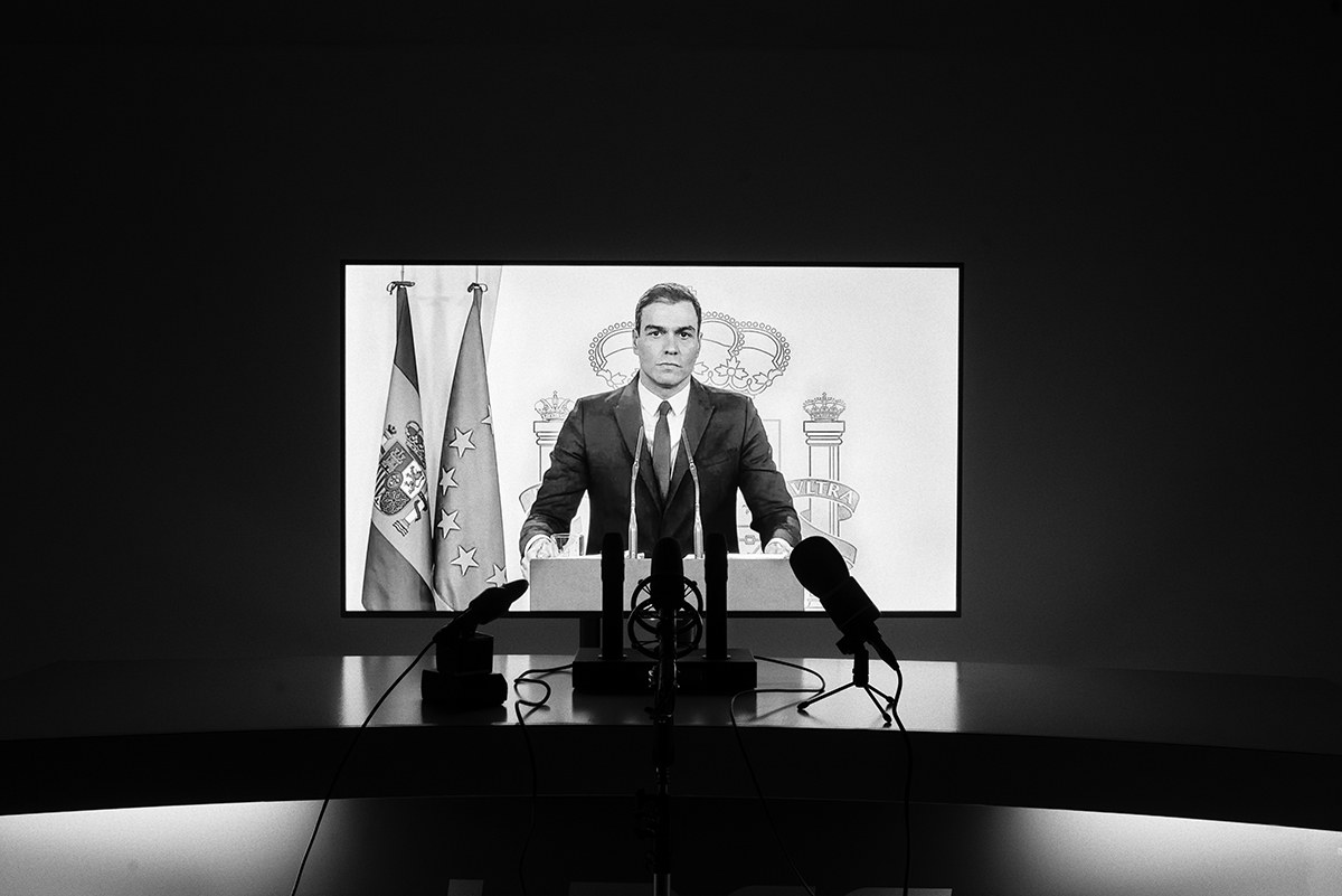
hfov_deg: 54.4
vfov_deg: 37.9
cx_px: 671
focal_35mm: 35
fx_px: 1305
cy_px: 448
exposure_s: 1/20
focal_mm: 35
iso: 3200
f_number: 18
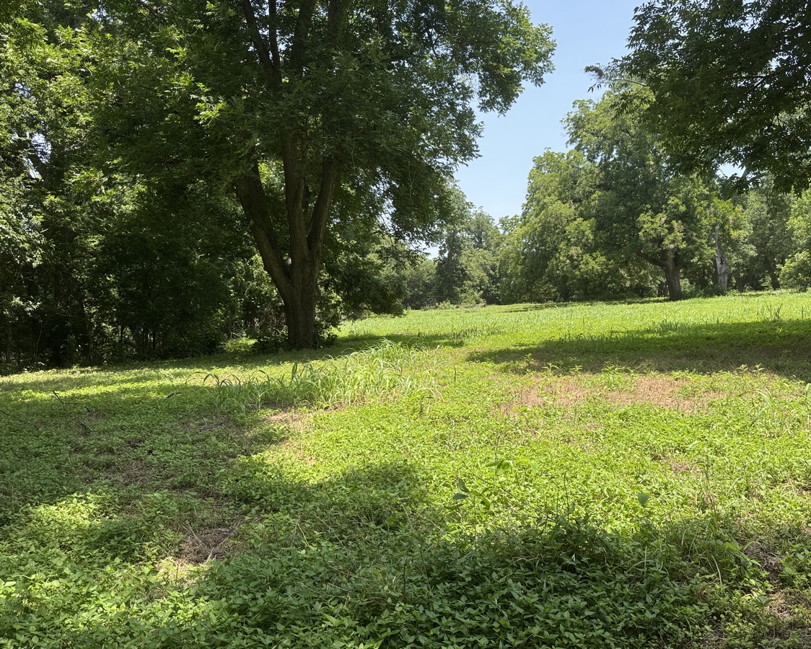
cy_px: 306
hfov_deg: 58.6
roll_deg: +2.5
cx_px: 446
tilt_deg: -0.6
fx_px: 720
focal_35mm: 30
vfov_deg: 48.5
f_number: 1.78
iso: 80
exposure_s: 1/1285
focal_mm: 6.76
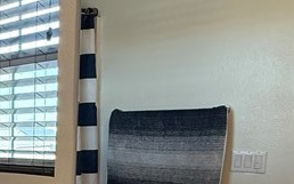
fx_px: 473
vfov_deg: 20.9
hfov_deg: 28.9
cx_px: -77
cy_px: 202
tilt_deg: -8.9
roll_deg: +0.5
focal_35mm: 59
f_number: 2.2
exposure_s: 1/120
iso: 320
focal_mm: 2.22
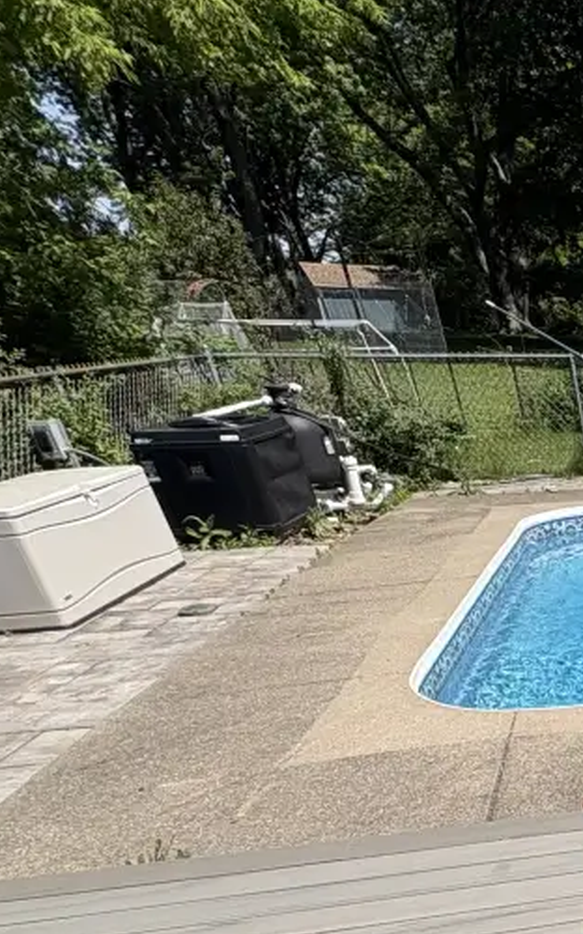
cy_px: 805
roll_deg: +0.3
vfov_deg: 47.4
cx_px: 1030
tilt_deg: -27.1
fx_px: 967
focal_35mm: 38
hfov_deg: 22.0
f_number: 2.2
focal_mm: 2.22
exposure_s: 1/2083
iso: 50
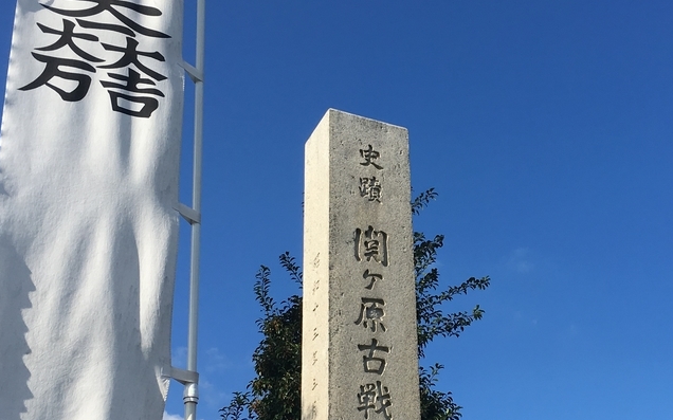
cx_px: 453
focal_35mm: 58
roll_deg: +3.8
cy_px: 273
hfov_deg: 34.8
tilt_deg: +28.7
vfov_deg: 22.3
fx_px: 1063
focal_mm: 4.15
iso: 25
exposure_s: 1/1538
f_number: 2.2
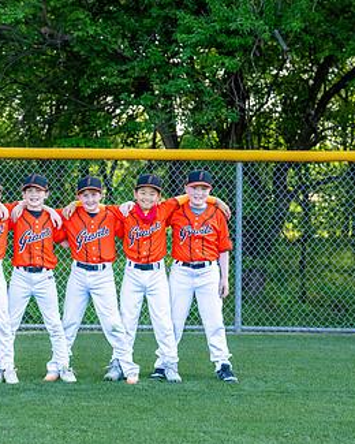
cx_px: -37
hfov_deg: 15.6
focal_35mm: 96
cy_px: 269
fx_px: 1261
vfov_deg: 19.9
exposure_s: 1/400
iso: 200
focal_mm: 50
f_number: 2.8
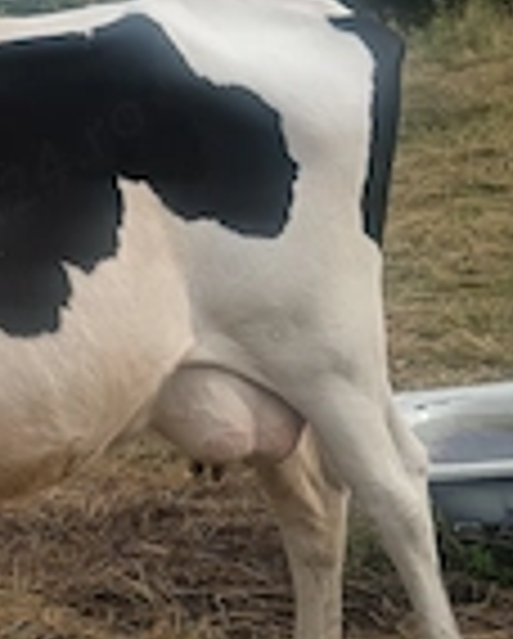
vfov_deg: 25.7
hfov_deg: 19.2
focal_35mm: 74
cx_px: -158
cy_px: 279
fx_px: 1401
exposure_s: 1/185
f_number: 1.9
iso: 100
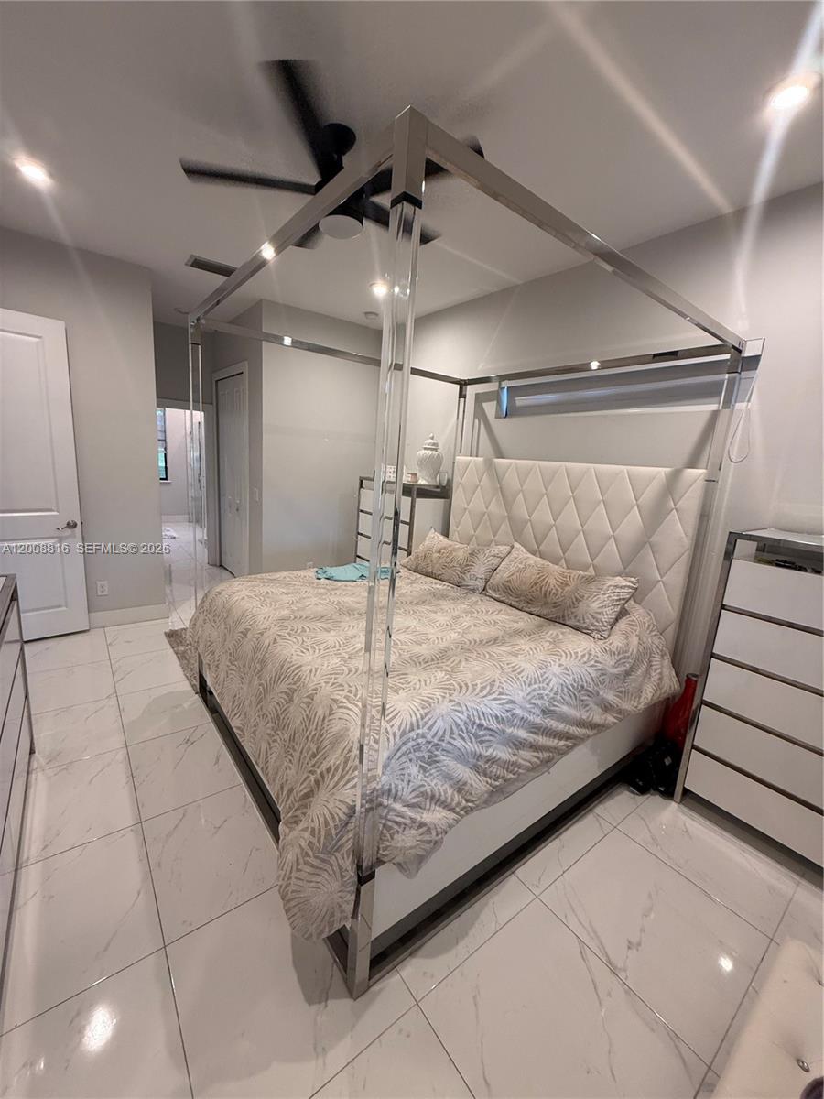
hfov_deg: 85.7
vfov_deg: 102.1
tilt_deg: -8.9
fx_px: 444
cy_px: 550
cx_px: 412
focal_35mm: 14
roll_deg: -4.3
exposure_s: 1/60
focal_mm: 2.22
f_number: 2.2
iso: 200
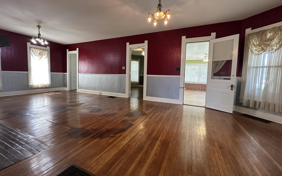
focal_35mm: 15
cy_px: 82
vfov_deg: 74.7
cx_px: 140
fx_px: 115
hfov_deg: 101.5
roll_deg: -1.2
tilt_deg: -3.2
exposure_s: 1/60
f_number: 2.2
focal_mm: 2.22
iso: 200
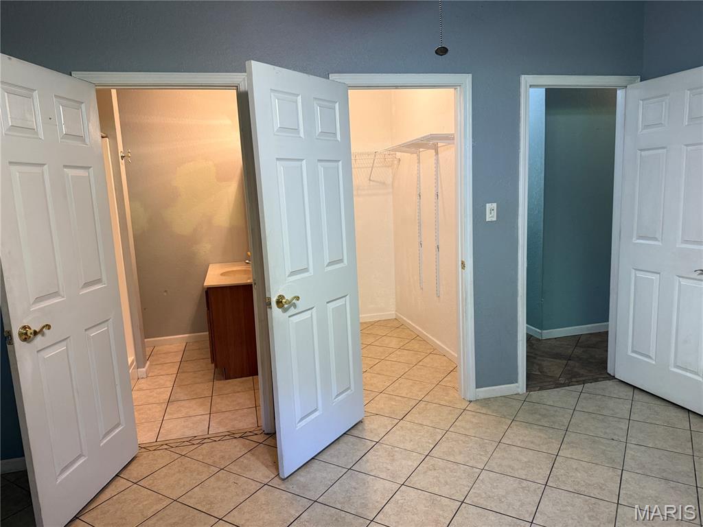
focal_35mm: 24
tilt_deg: -7.8
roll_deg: +2.5
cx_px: 352
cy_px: 264
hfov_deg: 71.6
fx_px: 487
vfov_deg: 56.8
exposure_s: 1/60
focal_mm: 6.76
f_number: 1.78
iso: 200
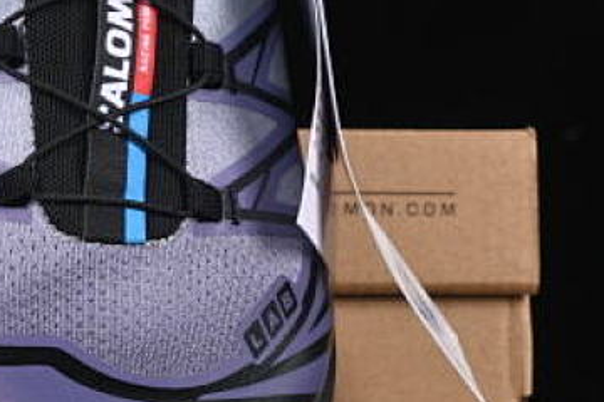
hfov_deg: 9.1
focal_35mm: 225
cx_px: -86
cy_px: 183
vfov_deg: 6.1
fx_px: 3775
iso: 160
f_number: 7.1
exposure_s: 1/60
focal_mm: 50
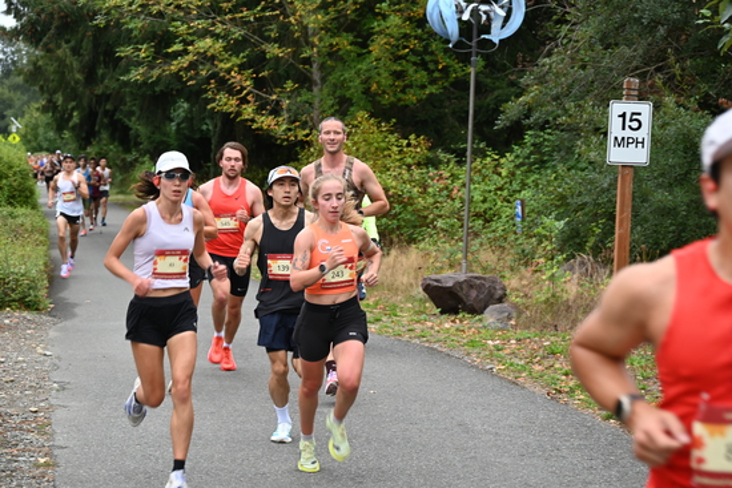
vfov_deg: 14.9
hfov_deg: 22.1
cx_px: 366
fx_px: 1871
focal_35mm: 92
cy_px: 244
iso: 560
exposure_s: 1/125
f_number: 6.3
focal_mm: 92
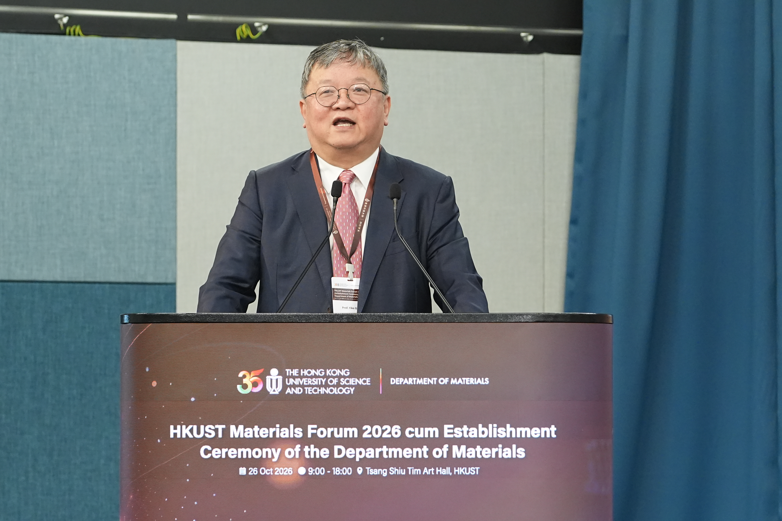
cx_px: 391
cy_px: 260
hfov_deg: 9.9
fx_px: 4518
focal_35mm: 208
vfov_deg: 6.6
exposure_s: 1/200
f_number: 5
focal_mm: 139
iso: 4000
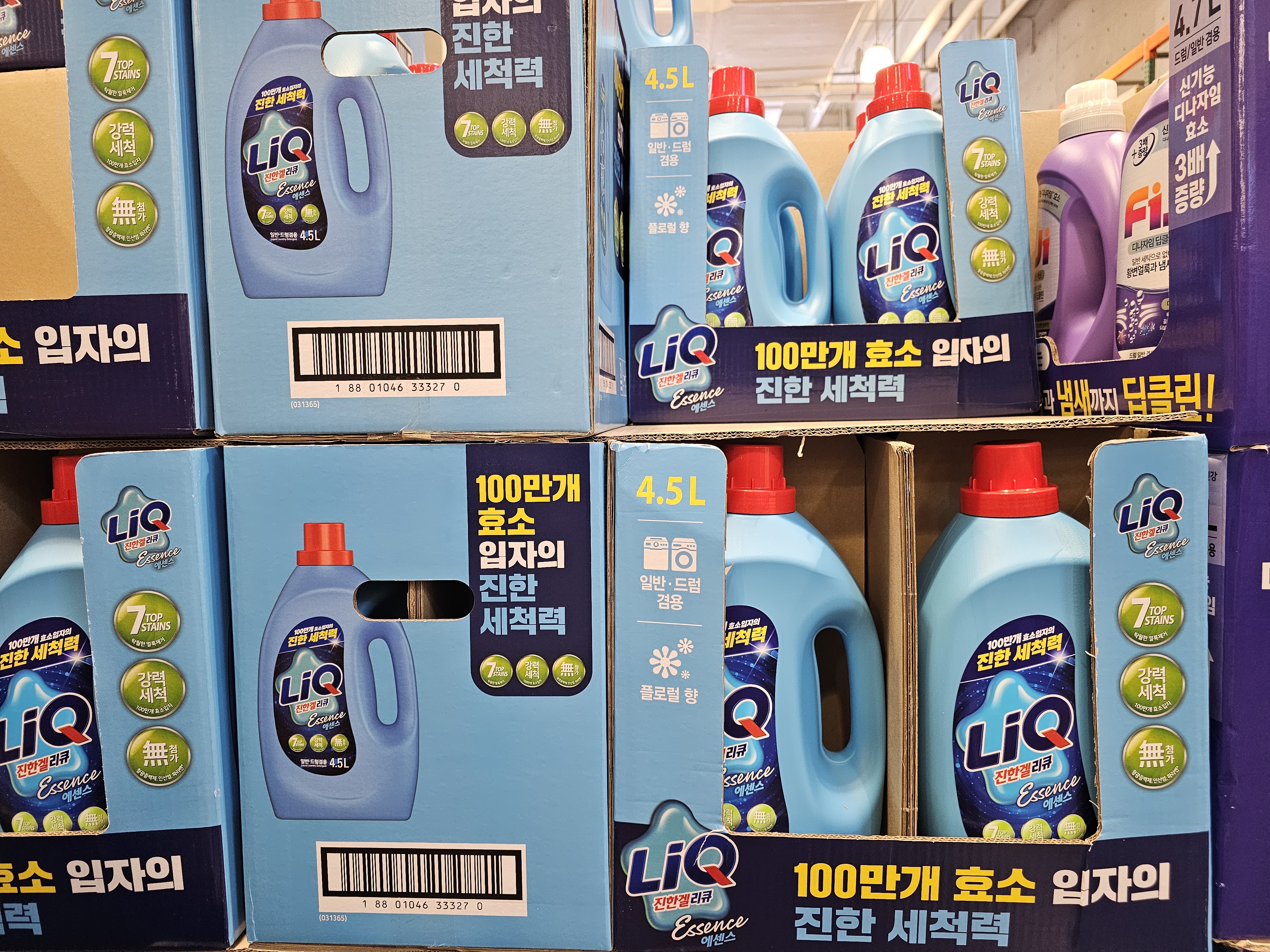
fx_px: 844
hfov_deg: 73.9
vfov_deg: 58.9
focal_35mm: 23
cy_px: 476
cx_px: 635
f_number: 1.7
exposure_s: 1/120
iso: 500
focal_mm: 6.3
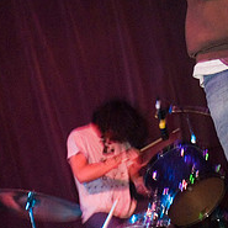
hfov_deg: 27.5
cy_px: 10
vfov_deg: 26.5
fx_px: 462
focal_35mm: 62
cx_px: 156
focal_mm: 20
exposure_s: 1/15
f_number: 2.8
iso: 800
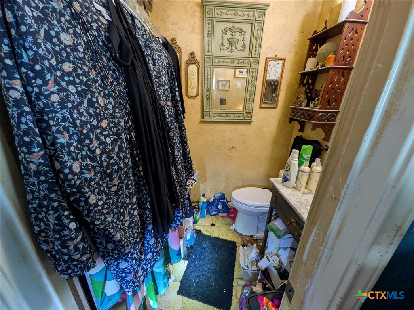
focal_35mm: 14
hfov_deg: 102.1
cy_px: 155
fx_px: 167
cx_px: 207
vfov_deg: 85.7
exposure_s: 1/40
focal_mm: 1.85
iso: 323
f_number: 2.2
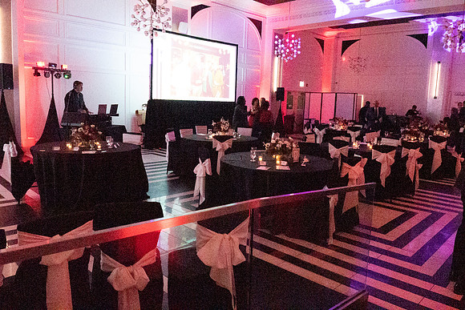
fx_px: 349
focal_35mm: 27
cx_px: 232
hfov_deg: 67.4
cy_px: 155
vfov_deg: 48.0
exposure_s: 1/125
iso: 64508
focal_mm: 18
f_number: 6.3
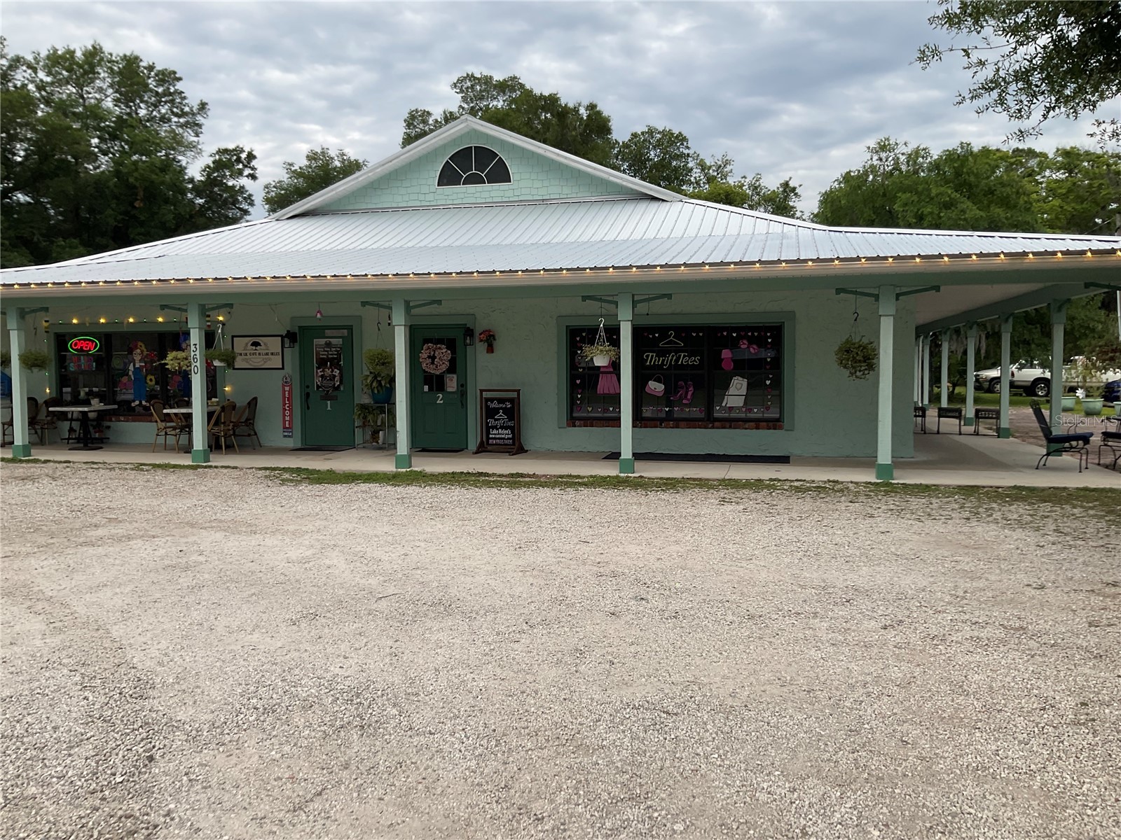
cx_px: 560
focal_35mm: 29
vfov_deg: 48.2
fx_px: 939
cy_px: 420
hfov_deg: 61.7
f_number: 1.8
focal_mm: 3
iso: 16
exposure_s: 1/214
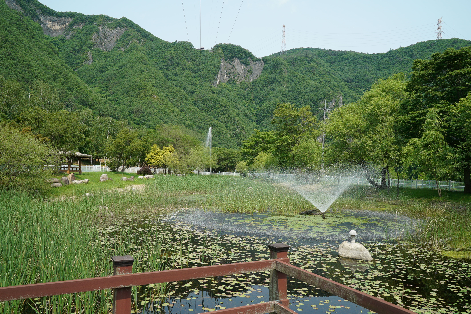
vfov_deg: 45.0
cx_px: 236
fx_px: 380
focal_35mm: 29
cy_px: 157
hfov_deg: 63.6
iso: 200
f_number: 11
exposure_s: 1/200
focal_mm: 29
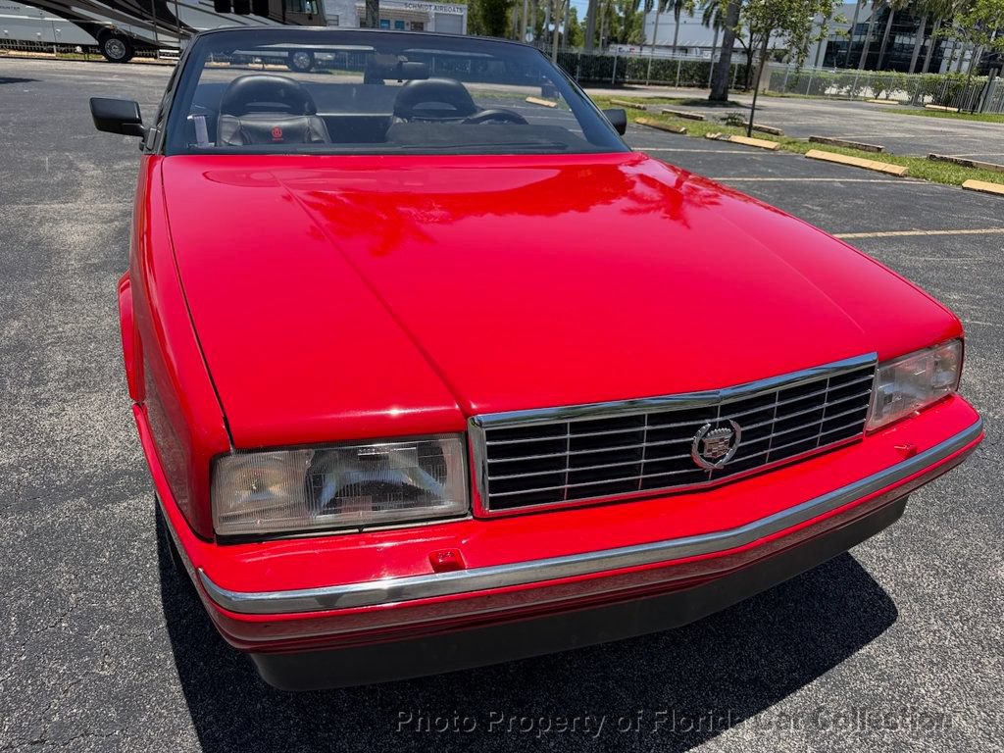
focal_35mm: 24
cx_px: 502
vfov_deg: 56.8
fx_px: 696
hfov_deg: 71.6
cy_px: 376
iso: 80
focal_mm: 6.76
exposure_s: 1/3021
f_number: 1.78
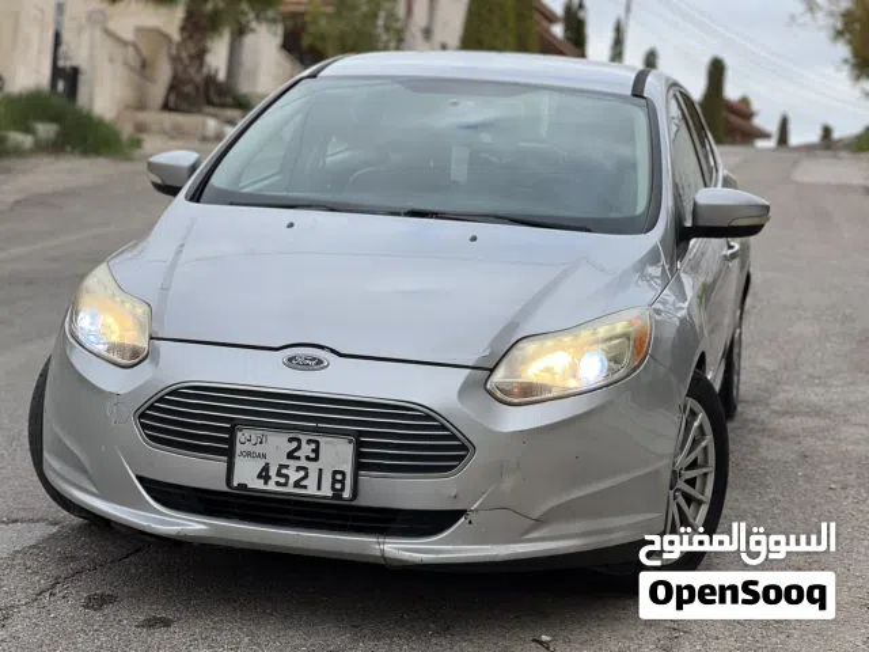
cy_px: 326
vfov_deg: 19.1
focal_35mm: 77
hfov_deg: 25.3
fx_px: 1933
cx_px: 434
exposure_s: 1/191
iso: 25
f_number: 2.8
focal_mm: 9
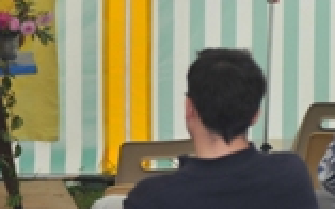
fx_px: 1898
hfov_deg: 10.0
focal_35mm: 208
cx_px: -32
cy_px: 126
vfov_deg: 6.3
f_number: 3.5
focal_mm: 50
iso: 250
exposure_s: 1/250
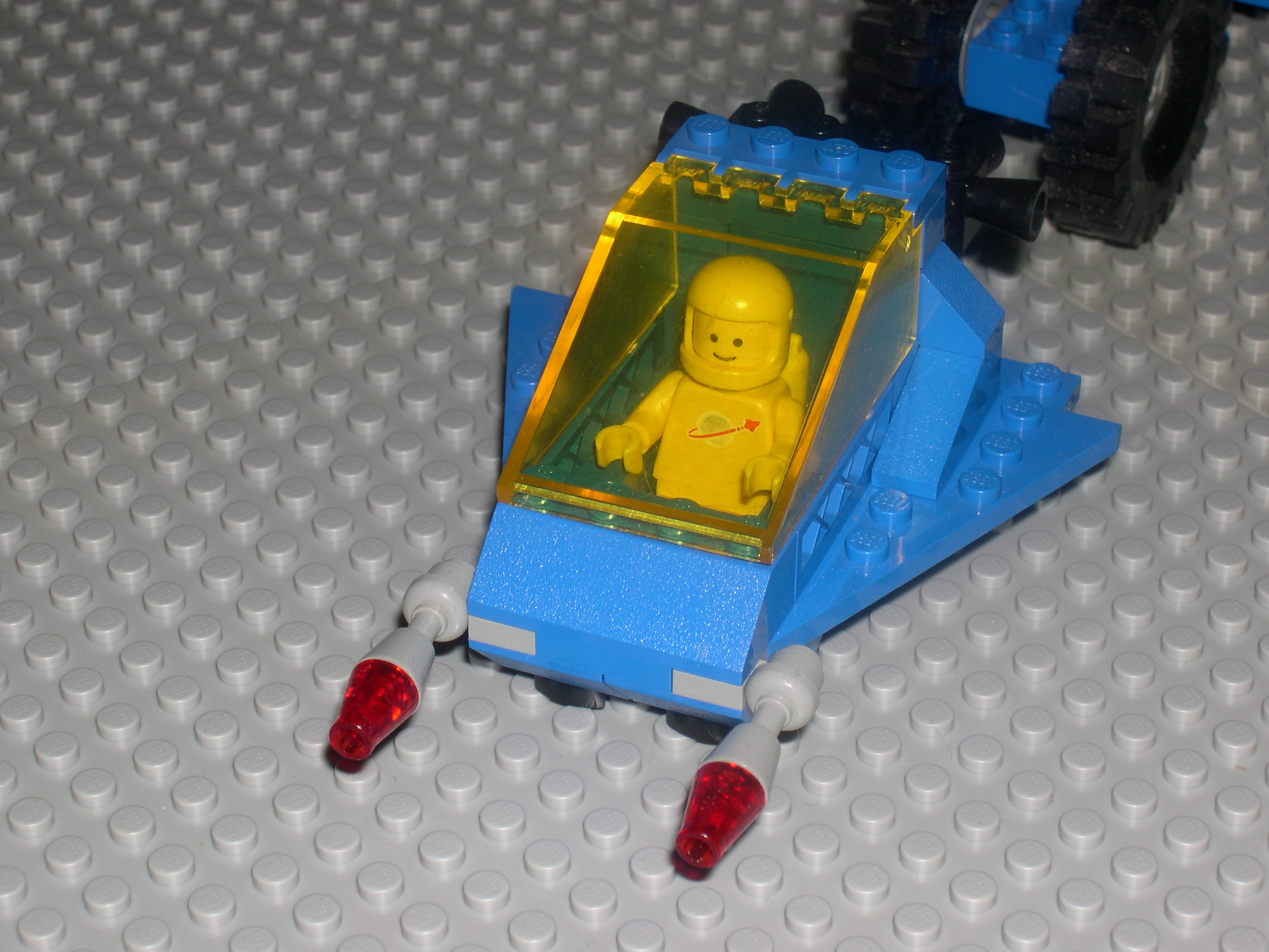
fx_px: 3373
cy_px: 476
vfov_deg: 16.1
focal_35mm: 92
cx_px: 634
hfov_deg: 21.3
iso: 100
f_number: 12
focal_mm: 19.5
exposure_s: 1/60
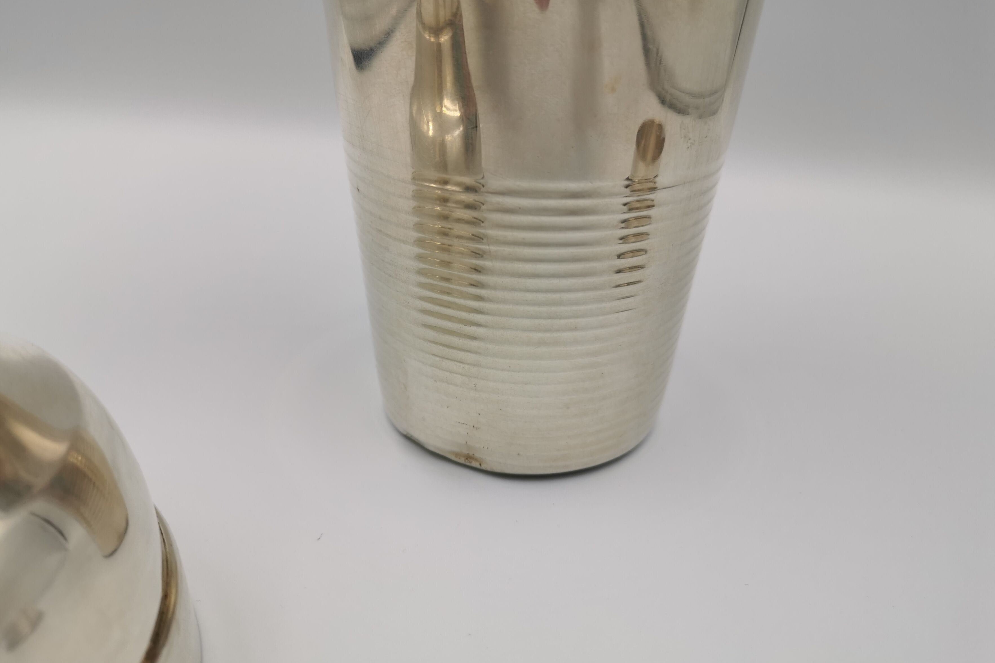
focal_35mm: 29
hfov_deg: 63.6
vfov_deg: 44.9
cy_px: 312
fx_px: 801
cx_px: 482
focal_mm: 5.58
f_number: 1.8
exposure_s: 1/398
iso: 50
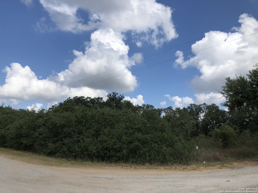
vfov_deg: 49.7
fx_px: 209
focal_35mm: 28
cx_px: 129
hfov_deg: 63.4
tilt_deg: +12.9
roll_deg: -1.1
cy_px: 96
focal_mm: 4
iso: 20
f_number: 1.8
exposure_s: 1/2825
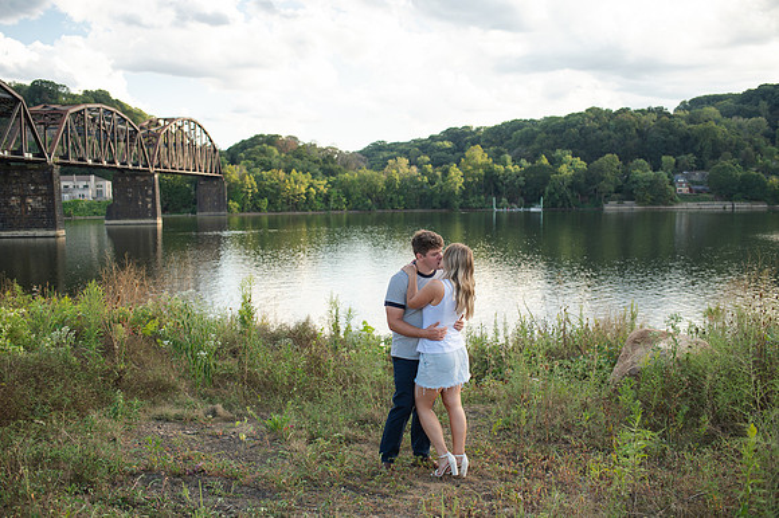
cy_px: 259
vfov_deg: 37.8
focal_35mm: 35
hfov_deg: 54.5
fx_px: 757
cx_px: 390
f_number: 3.2
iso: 200
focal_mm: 35
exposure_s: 1/1250
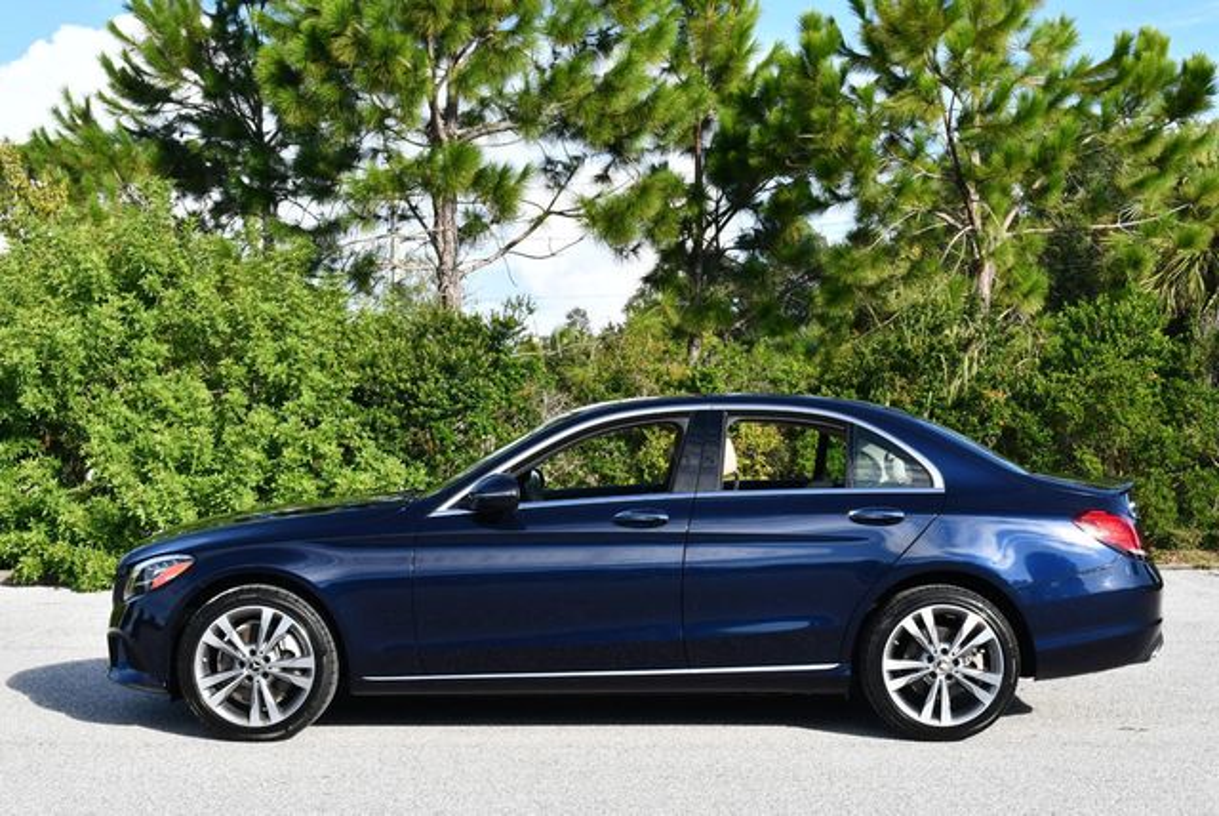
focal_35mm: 58
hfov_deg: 34.5
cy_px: 408
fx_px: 1966
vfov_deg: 23.4
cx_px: 610
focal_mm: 29
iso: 200
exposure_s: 1/250
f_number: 8
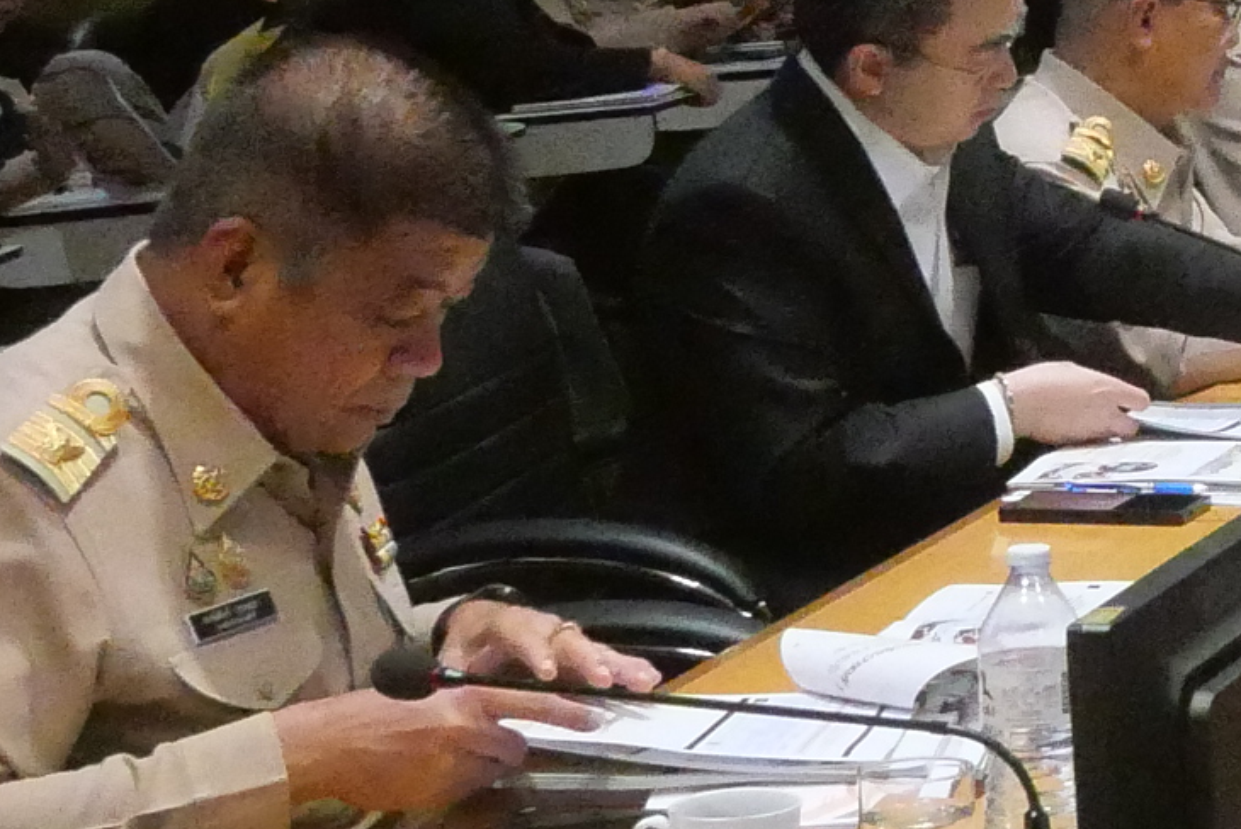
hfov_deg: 14.3
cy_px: 194
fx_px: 4209
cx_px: 2406
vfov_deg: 11.2
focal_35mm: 122
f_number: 5.6
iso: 6400
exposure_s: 1/320
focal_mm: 12
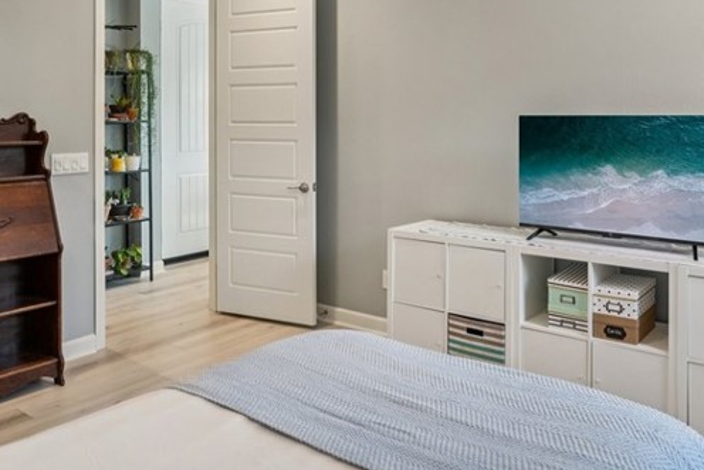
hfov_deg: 56.5
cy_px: 111
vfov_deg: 38.8
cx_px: 443
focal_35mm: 33
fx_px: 645
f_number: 8
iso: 400
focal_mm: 16
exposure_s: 1/20
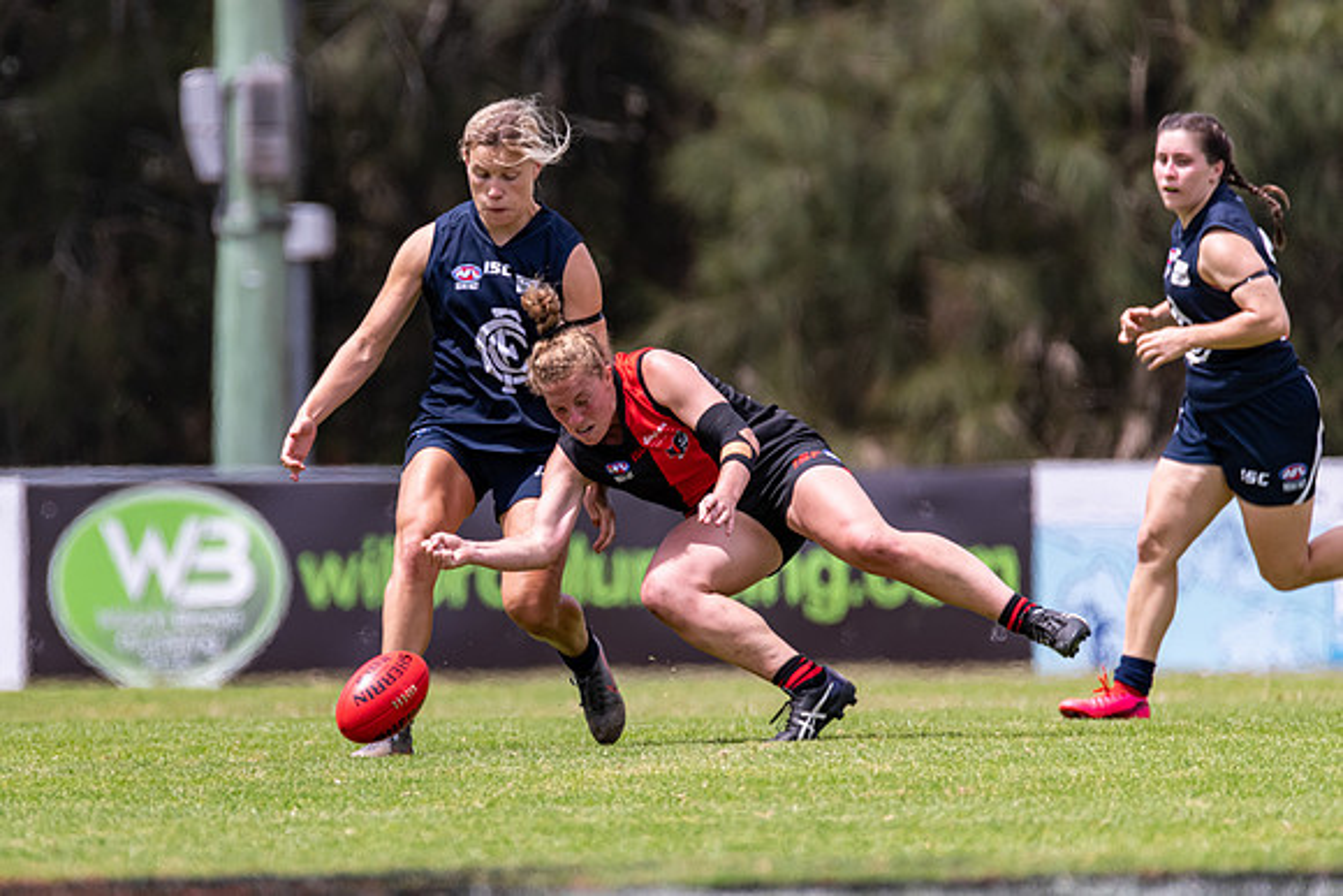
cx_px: 459
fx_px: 29657
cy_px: 459
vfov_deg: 1.7
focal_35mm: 795
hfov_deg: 2.6
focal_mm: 600
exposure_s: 1/2500
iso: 800
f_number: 6.3
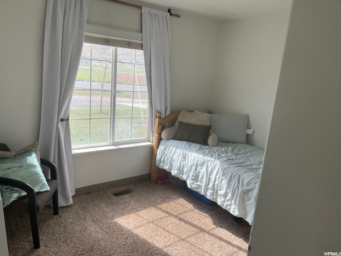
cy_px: 128
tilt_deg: -14.1
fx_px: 256
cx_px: 170
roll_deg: -4.7
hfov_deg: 67.3
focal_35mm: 26
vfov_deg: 53.1
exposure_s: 1/848
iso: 32
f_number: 1.6
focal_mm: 5.1
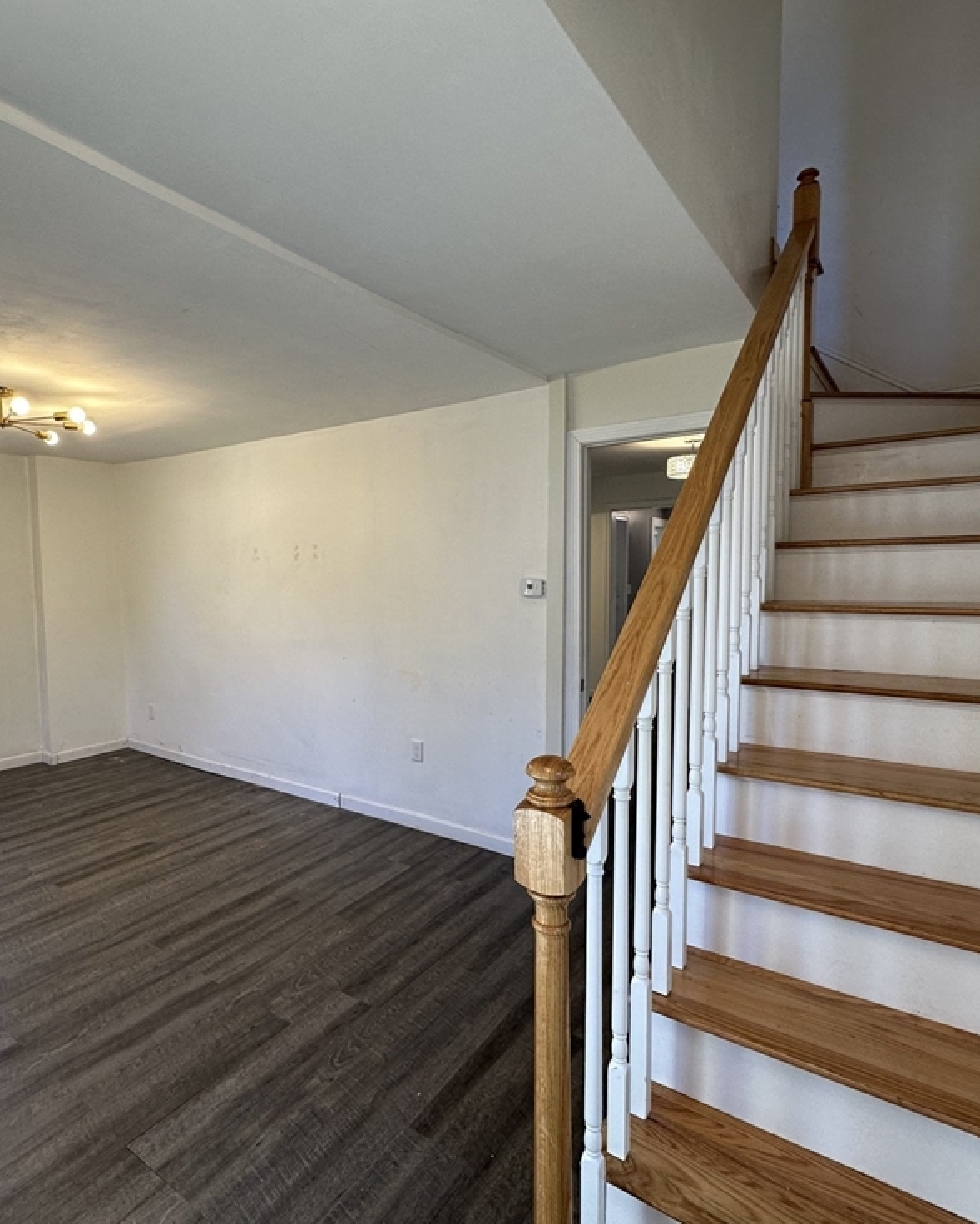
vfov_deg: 83.3
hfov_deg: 69.8
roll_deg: +0.5
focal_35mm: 19
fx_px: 689
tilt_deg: -4.1
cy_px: 625
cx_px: 373
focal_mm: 2.22
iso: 100
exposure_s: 1/120
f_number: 2.2
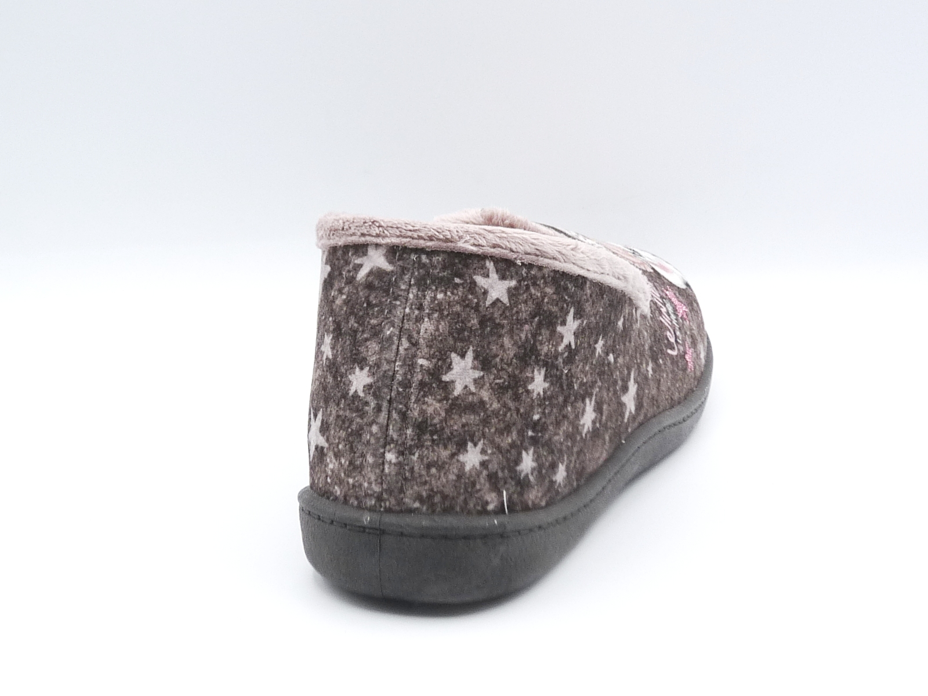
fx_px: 1394
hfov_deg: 36.8
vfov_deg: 28.0
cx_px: 464
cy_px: 348
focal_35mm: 52
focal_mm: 5.2
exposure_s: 1/160
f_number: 4
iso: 100
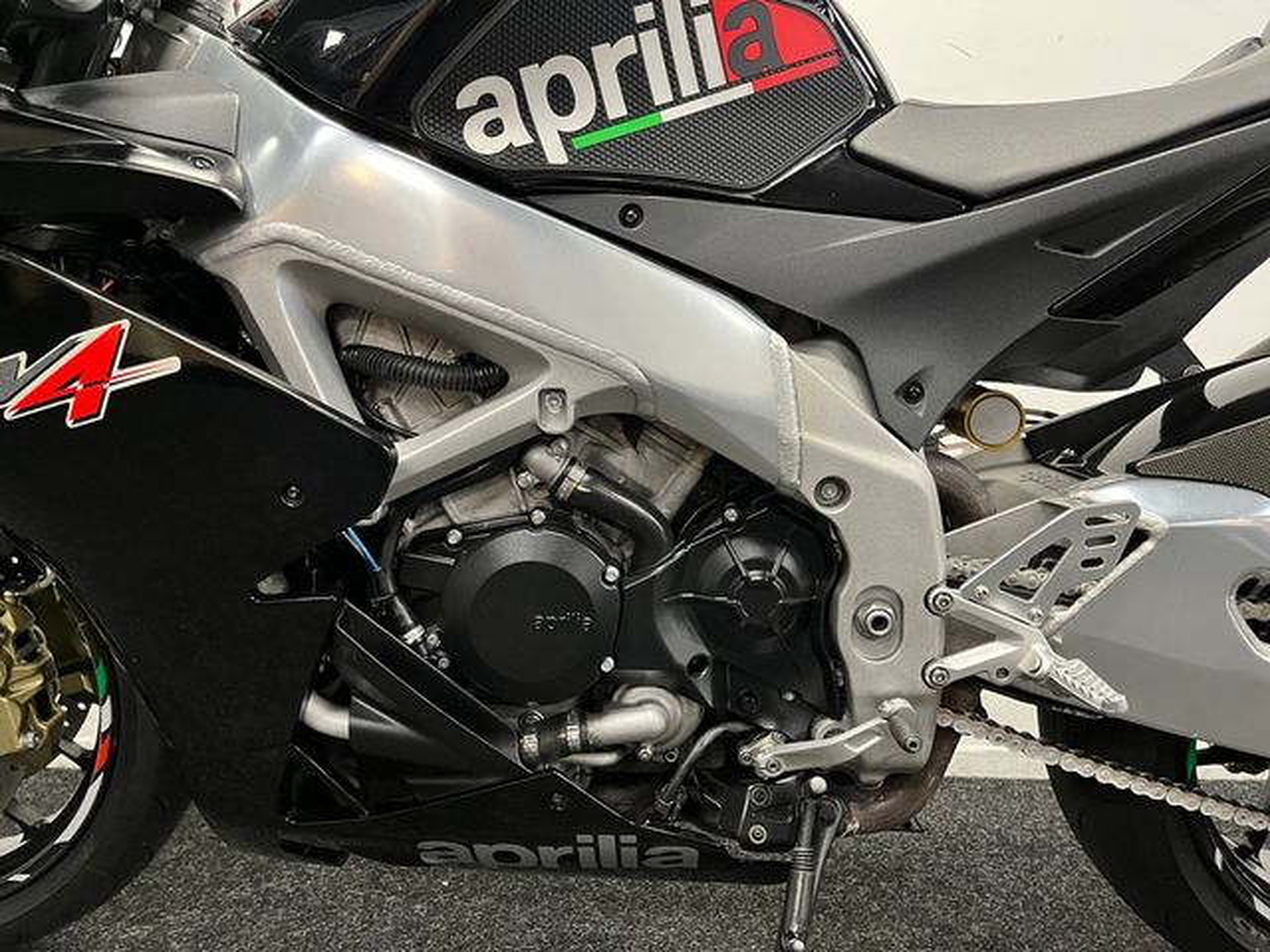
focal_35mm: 26
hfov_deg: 67.3
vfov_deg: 53.1
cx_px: 635
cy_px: 476
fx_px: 954
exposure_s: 1/50
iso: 400
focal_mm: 5.1
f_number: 1.6
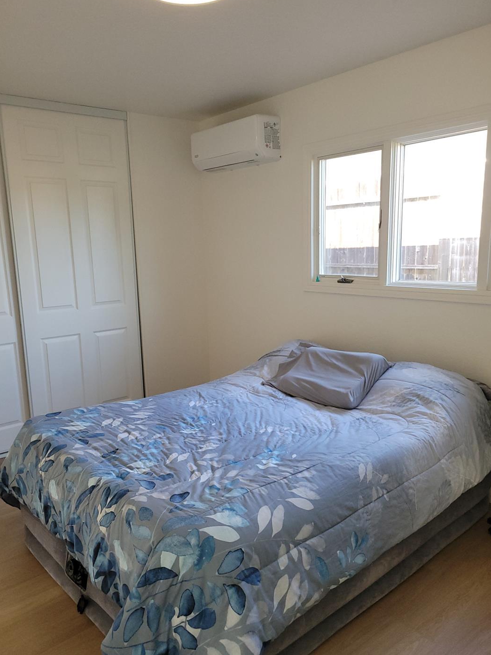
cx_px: 233
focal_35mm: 28
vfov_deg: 63.4
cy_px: 338
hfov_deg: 49.7
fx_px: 529
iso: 250
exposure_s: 1/120
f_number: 1.8
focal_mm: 5.4
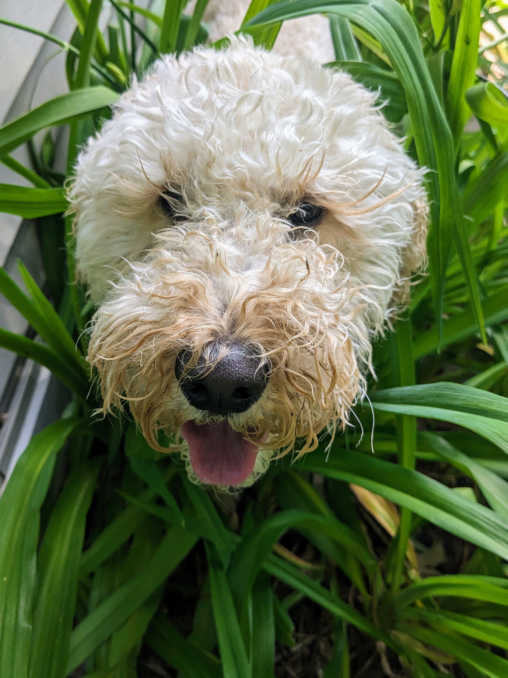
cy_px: 281
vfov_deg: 53.7
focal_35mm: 34
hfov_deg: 41.8
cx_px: 241
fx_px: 665
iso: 55
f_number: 1.73
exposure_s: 1/365
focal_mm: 4.38
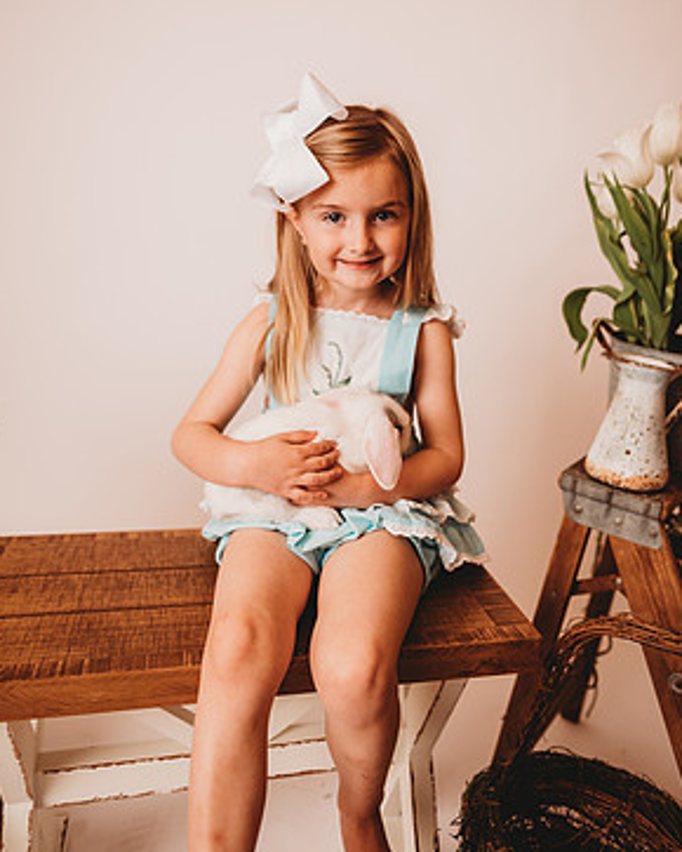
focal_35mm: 28
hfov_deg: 51.6
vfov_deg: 61.9
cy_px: 362
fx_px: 706
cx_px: 341
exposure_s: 1/160
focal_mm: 24
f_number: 2.5
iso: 160
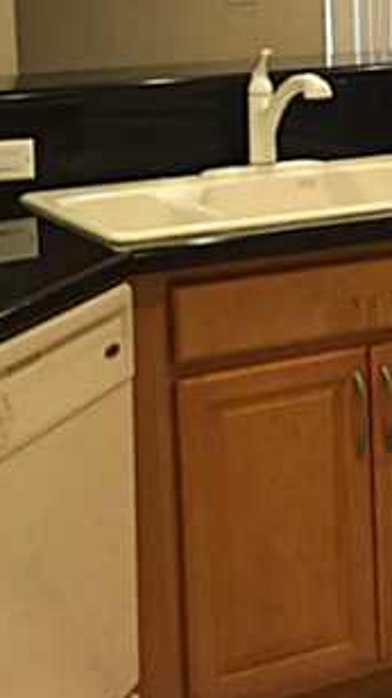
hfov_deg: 14.5
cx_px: 392
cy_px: 82
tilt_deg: -3.4
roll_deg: +0.5
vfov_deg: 25.2
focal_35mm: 82
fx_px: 1517
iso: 200
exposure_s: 1/30
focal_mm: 4.15
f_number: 2.2
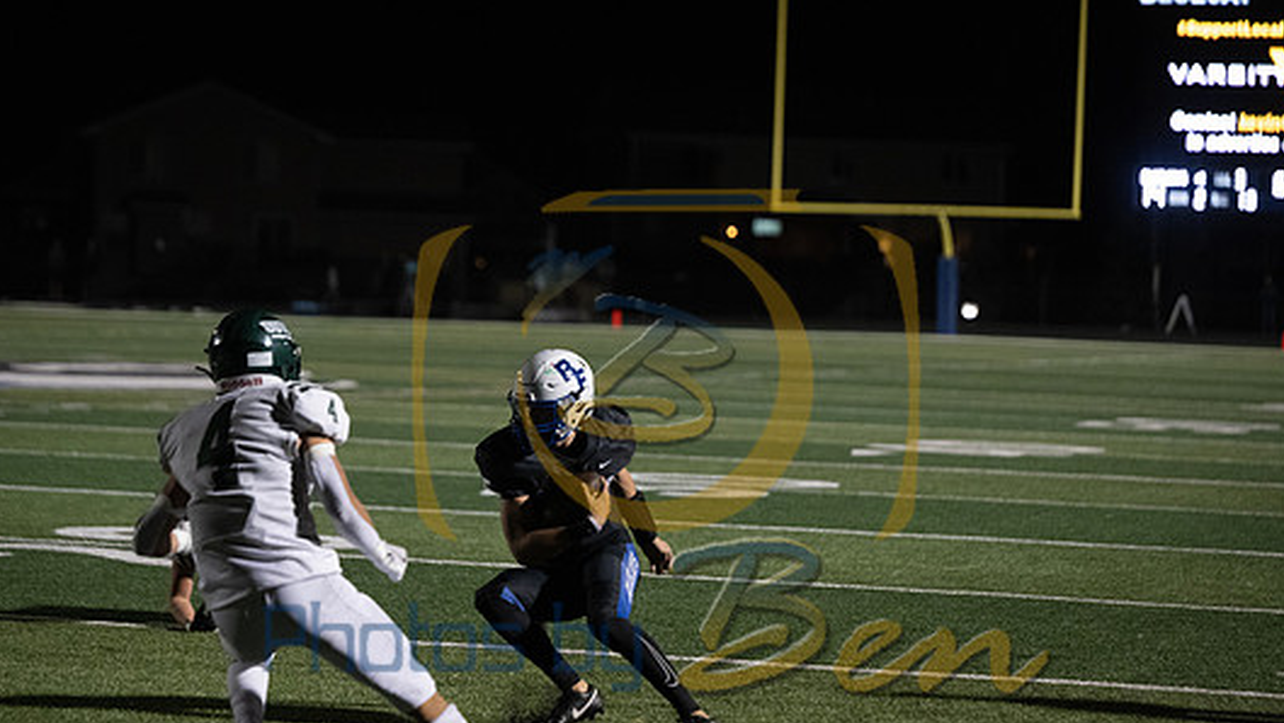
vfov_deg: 9.2
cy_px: 440
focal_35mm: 132
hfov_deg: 16.3
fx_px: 4496
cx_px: 617
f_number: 2.8
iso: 5000
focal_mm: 115
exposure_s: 1/1250
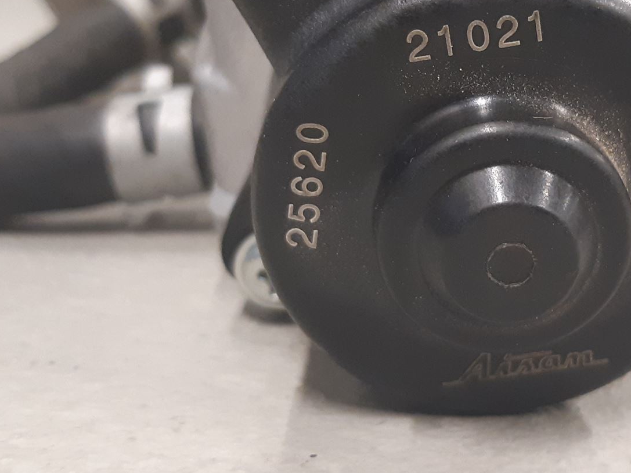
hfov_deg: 38.2
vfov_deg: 29.4
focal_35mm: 49
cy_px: 141
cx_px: 450
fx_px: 893
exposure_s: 1/33
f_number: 1.7
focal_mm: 3.93
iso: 200
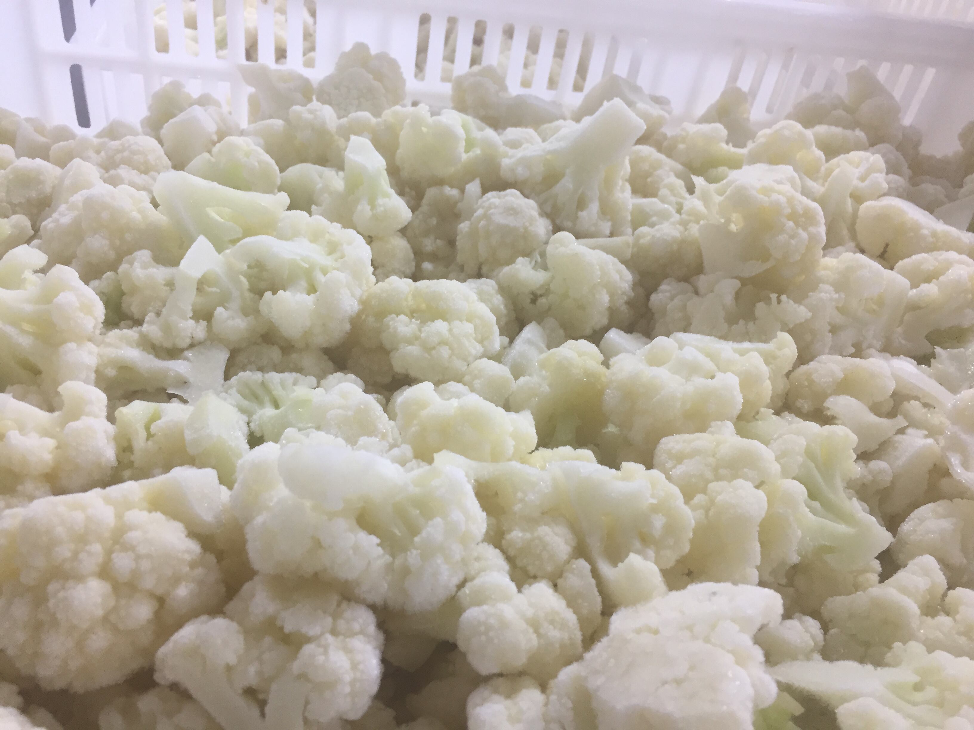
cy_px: 365
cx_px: 487
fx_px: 816
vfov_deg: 48.2
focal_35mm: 29
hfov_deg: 61.7
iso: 50
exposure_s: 1/33
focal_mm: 4.15
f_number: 2.2
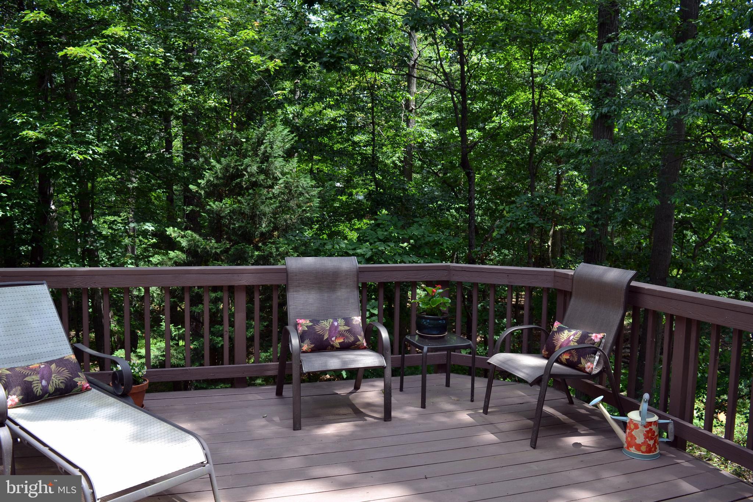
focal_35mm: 27
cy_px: 251
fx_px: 565
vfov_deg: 47.9
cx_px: 376
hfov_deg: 67.4
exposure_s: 1/125
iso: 110
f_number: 5.6
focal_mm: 18
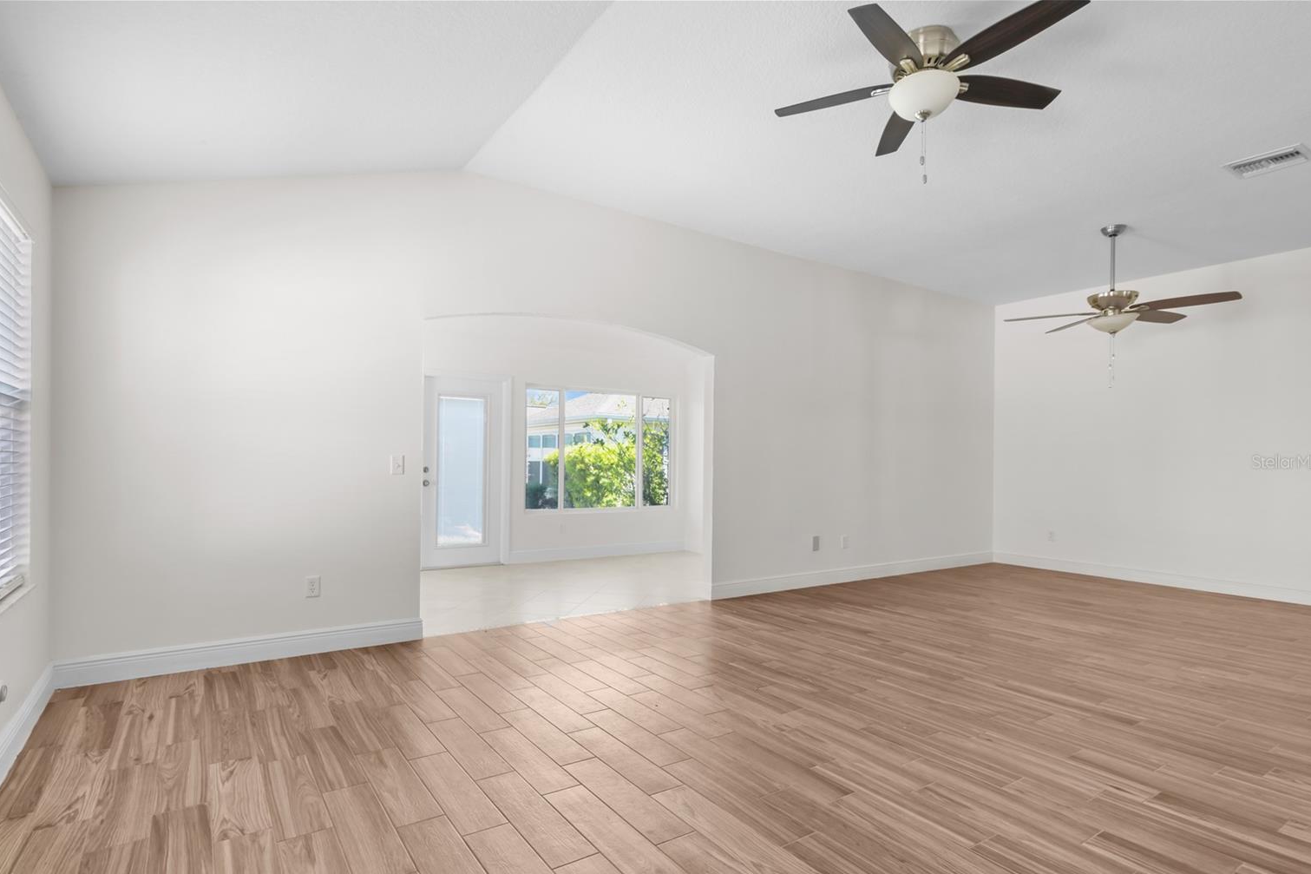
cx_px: 635
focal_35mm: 18
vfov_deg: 67.3
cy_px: 462
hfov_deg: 90.0
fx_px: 655
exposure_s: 1/1.67
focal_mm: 17
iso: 400
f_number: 9
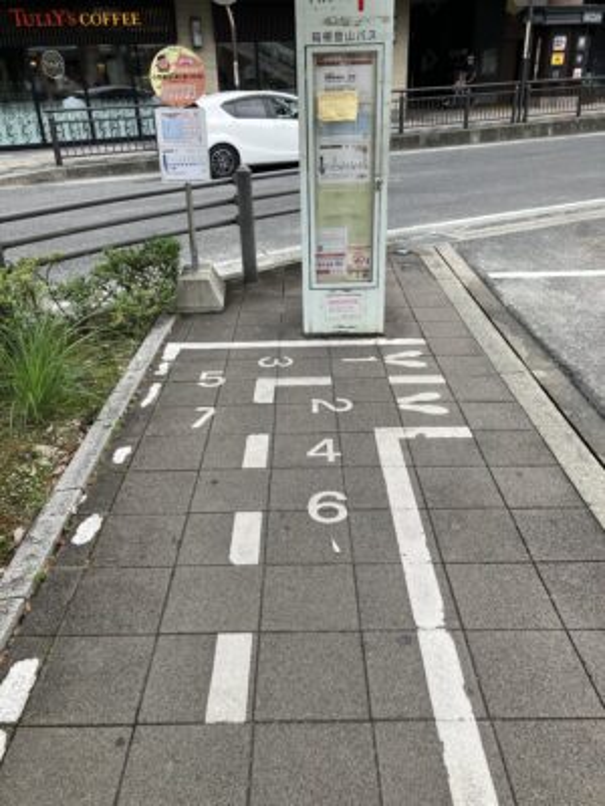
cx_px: 302
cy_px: 403
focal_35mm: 28
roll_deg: +1.6
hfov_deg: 49.7
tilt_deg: -26.3
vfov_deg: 63.4
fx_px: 652
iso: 32
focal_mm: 3.99
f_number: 1.8
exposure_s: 1/511
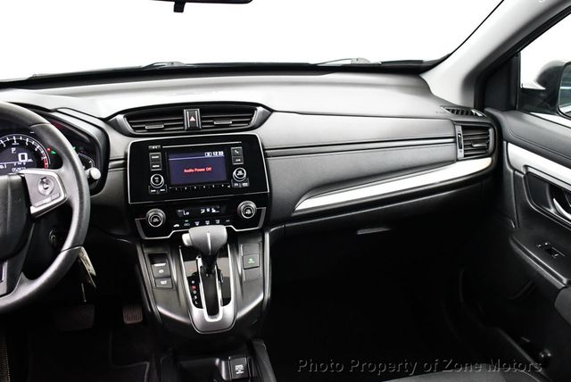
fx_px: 572
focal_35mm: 36
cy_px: 191
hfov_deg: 53.1
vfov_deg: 36.9
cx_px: 286
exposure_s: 1/60
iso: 4500
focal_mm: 18
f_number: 3.5
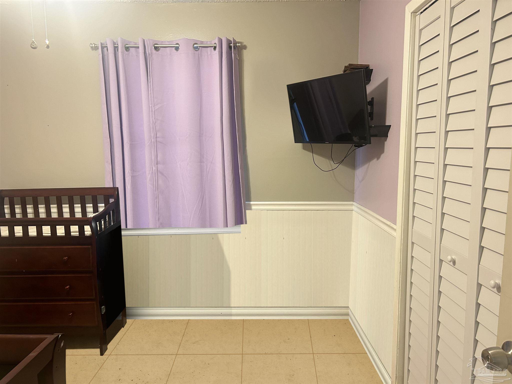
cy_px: 192
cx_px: 256
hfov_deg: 67.3
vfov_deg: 53.1
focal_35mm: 26
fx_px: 385
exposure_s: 1/60
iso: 200
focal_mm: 5.7
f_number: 1.5
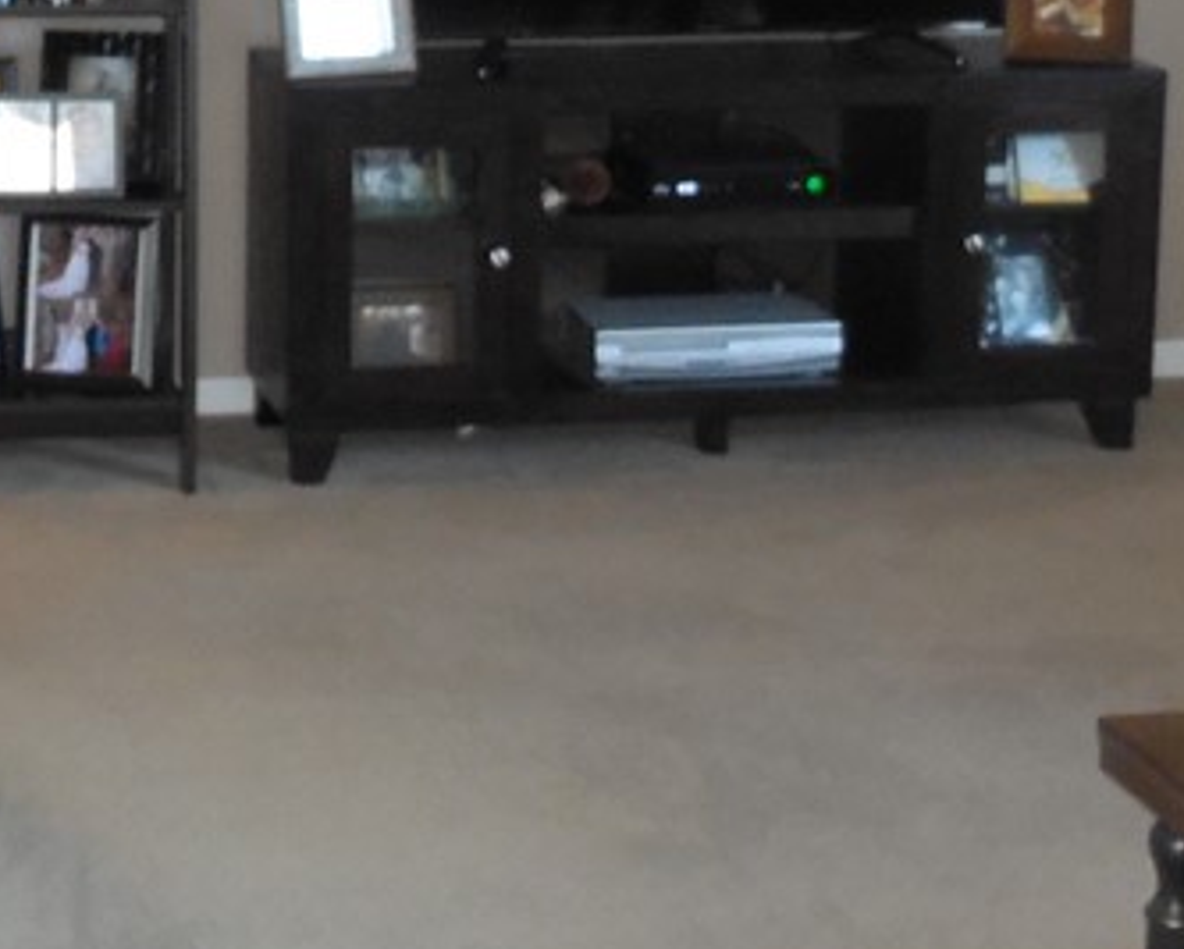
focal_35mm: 90
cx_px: 188
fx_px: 3157
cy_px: -21
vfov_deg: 16.7
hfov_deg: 20.9
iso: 450
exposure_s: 1/25
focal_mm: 5.3
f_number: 3.2
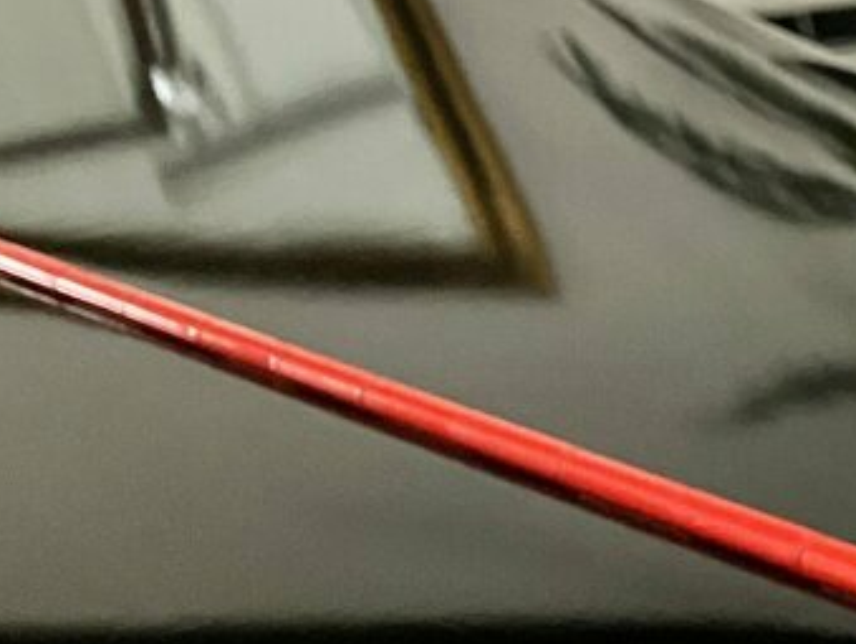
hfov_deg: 16.9
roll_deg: +7.7
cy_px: 530
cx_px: 1475
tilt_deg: -27.1
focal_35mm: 99
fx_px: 2451
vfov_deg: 14.9
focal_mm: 3.99
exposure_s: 1/25
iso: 400
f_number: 1.8
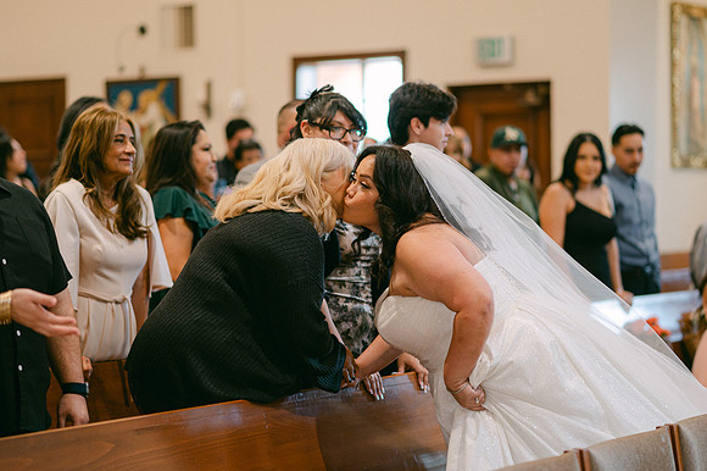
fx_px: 1888
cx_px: 354
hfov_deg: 21.2
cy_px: 205
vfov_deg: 14.2
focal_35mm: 96
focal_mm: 85
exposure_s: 1/125
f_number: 1.8
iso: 320
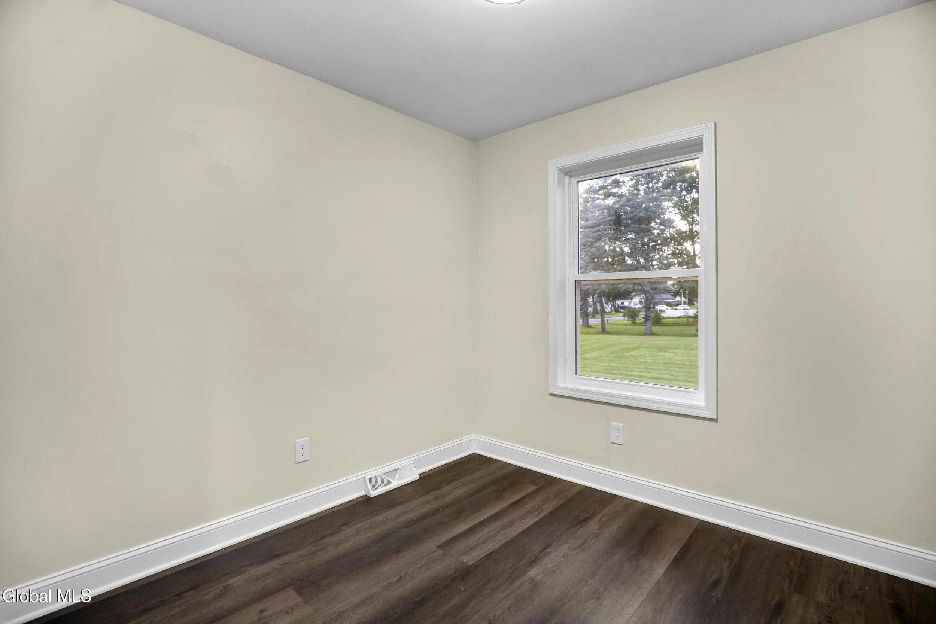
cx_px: 468
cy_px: 312
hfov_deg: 96.7
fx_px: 416
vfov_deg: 73.8
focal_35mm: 16
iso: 250
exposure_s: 1/13
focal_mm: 16
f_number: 4
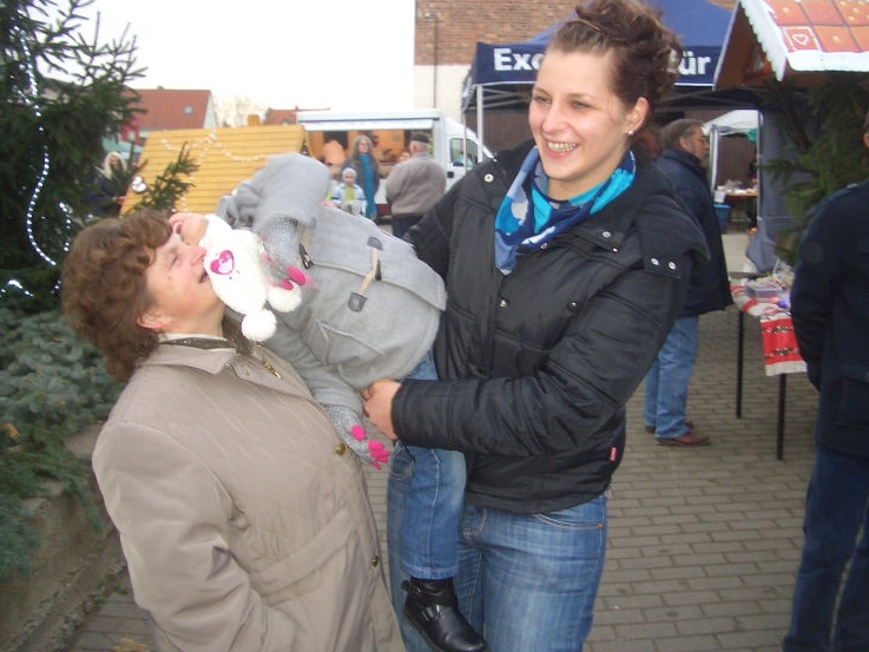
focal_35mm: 38
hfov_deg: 49.0
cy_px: 324
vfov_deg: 37.7
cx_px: 455
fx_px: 954
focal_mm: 5.8
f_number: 2.6
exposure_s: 1/40
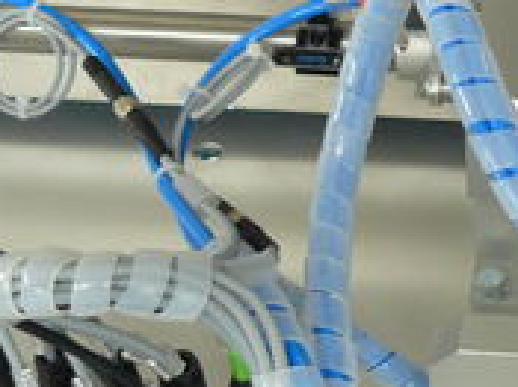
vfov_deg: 14.3
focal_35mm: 103
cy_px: 173
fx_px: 1540
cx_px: 610
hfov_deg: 18.2
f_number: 2.8
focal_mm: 6
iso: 160
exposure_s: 1/30
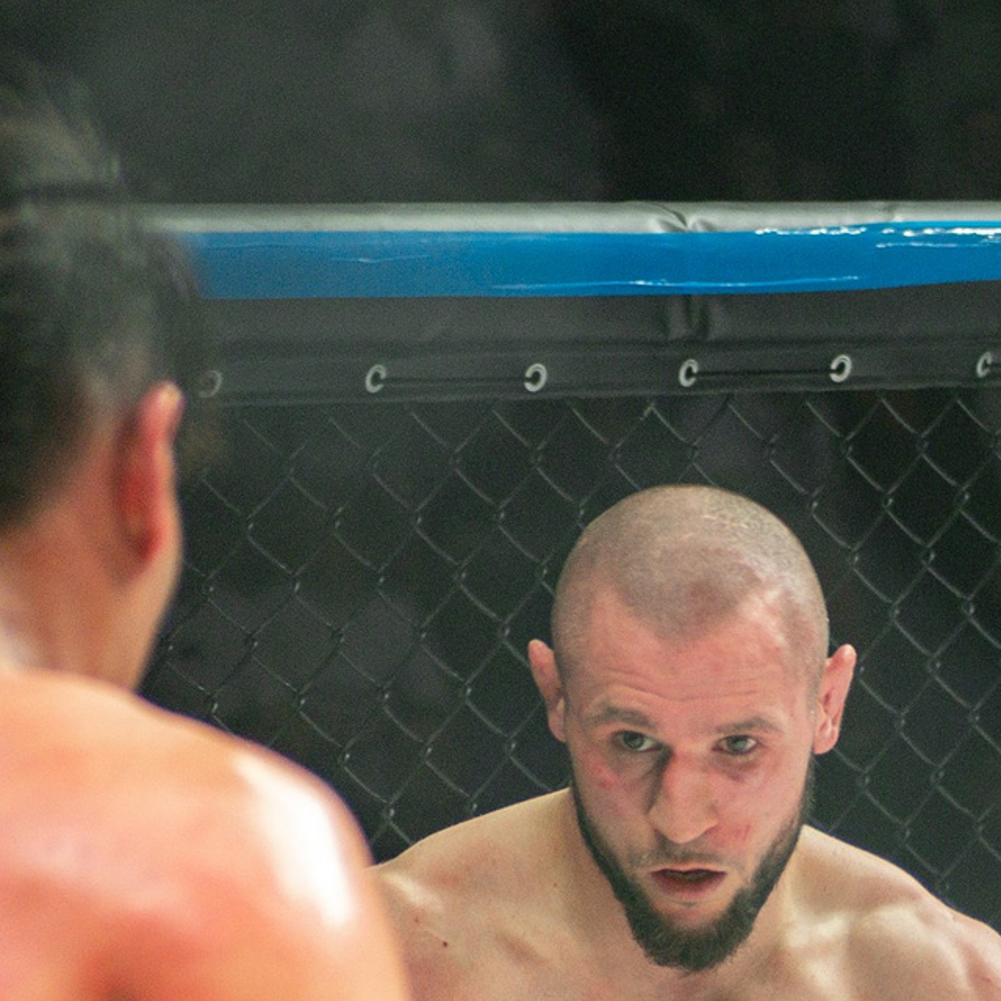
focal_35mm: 272
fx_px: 8899
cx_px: 673
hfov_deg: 6.4
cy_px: 1288
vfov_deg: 6.4
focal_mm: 80
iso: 1250
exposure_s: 1/320
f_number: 4
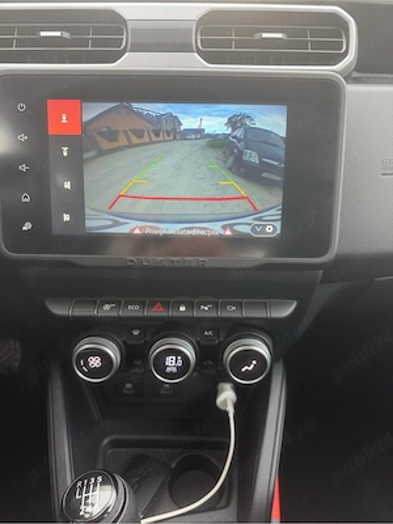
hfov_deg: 56.8
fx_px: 363
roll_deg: -2.2
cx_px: 196
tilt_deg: -30.2
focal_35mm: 24
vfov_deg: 71.6
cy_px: 262
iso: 200
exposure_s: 1/81
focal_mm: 6.76
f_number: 1.78
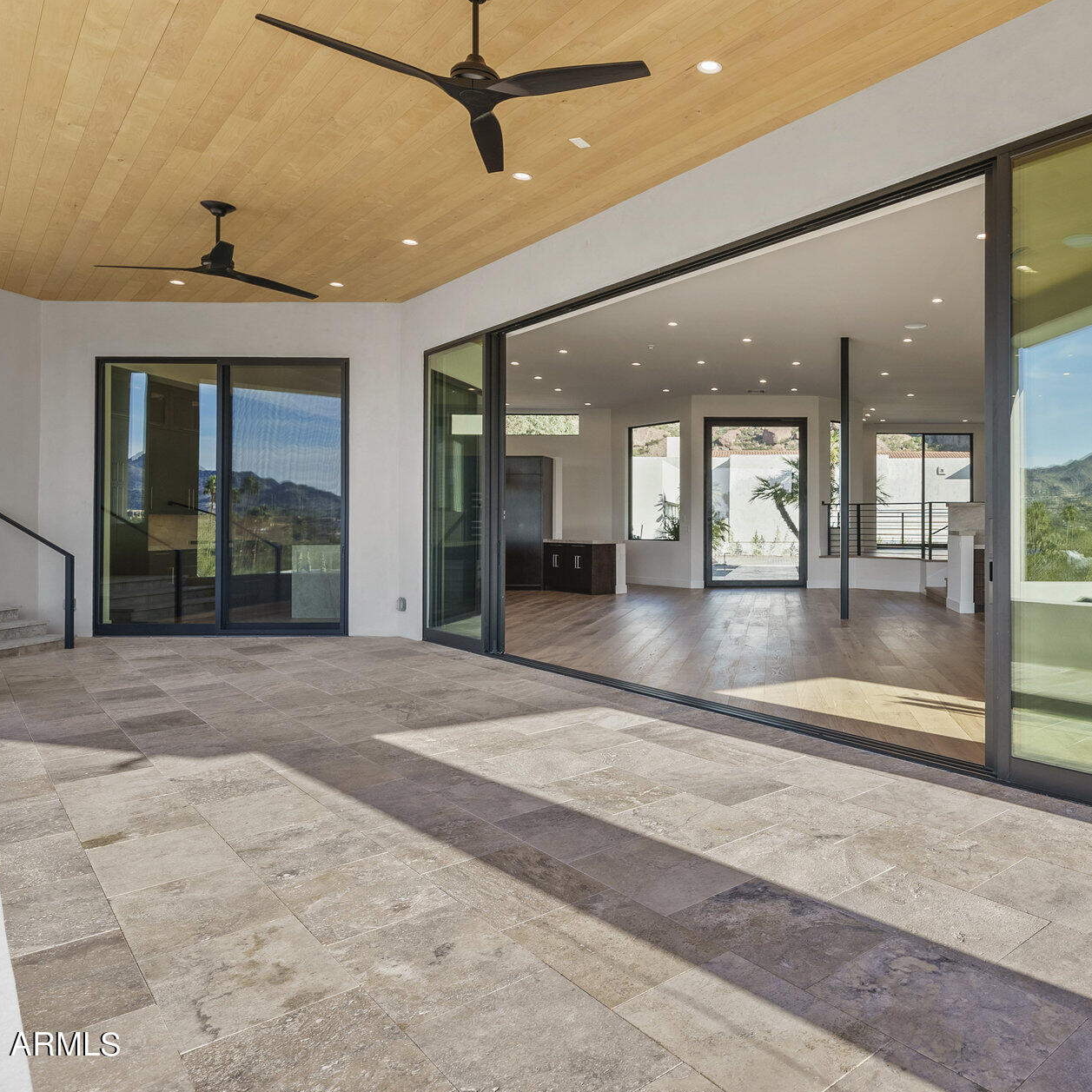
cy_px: 517
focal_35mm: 23
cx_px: 792
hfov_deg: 64.0
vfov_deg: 67.2
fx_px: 821
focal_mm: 17
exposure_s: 1/50
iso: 125
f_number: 8
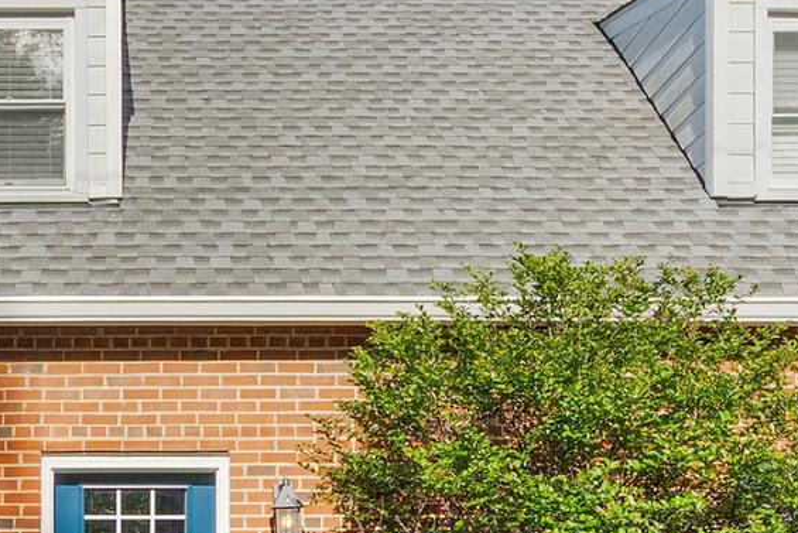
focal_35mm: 58
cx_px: 38
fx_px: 1286
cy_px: 525
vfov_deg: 22.5
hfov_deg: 32.3
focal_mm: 16
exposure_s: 1/400
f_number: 8
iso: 800
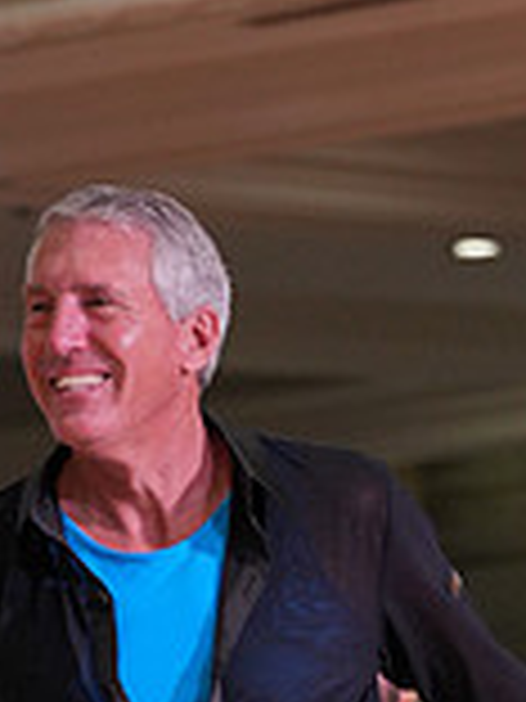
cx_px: 645
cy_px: 1228
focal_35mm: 376
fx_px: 7618
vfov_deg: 5.2
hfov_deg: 3.9
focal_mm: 105
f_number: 4
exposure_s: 1/500
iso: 1600
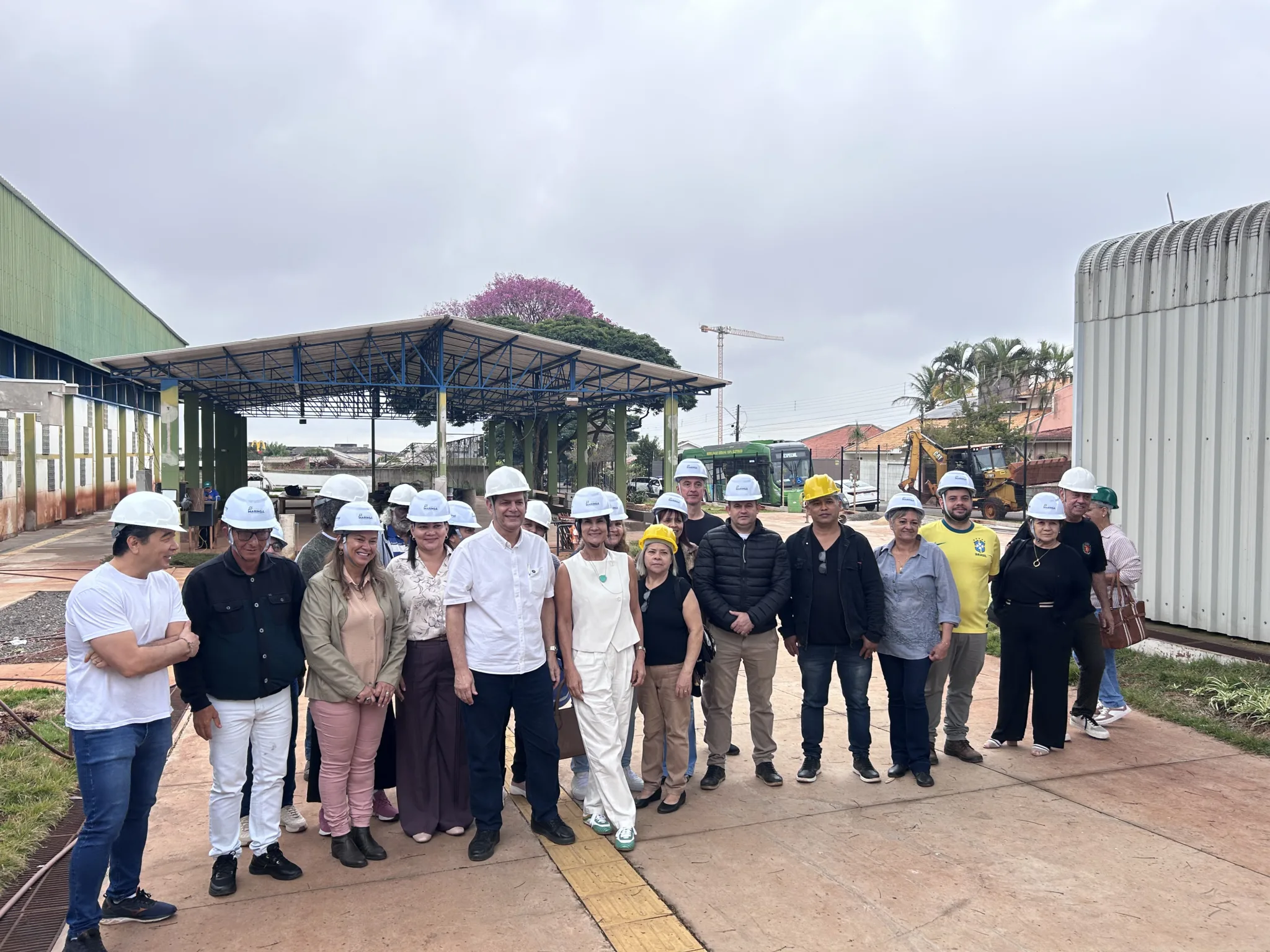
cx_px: 635
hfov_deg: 67.3
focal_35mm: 26
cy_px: 476
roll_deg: +0.2
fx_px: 954
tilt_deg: -1.7
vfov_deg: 53.1
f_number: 1.5
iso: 50
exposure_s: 1/1100
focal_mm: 5.7
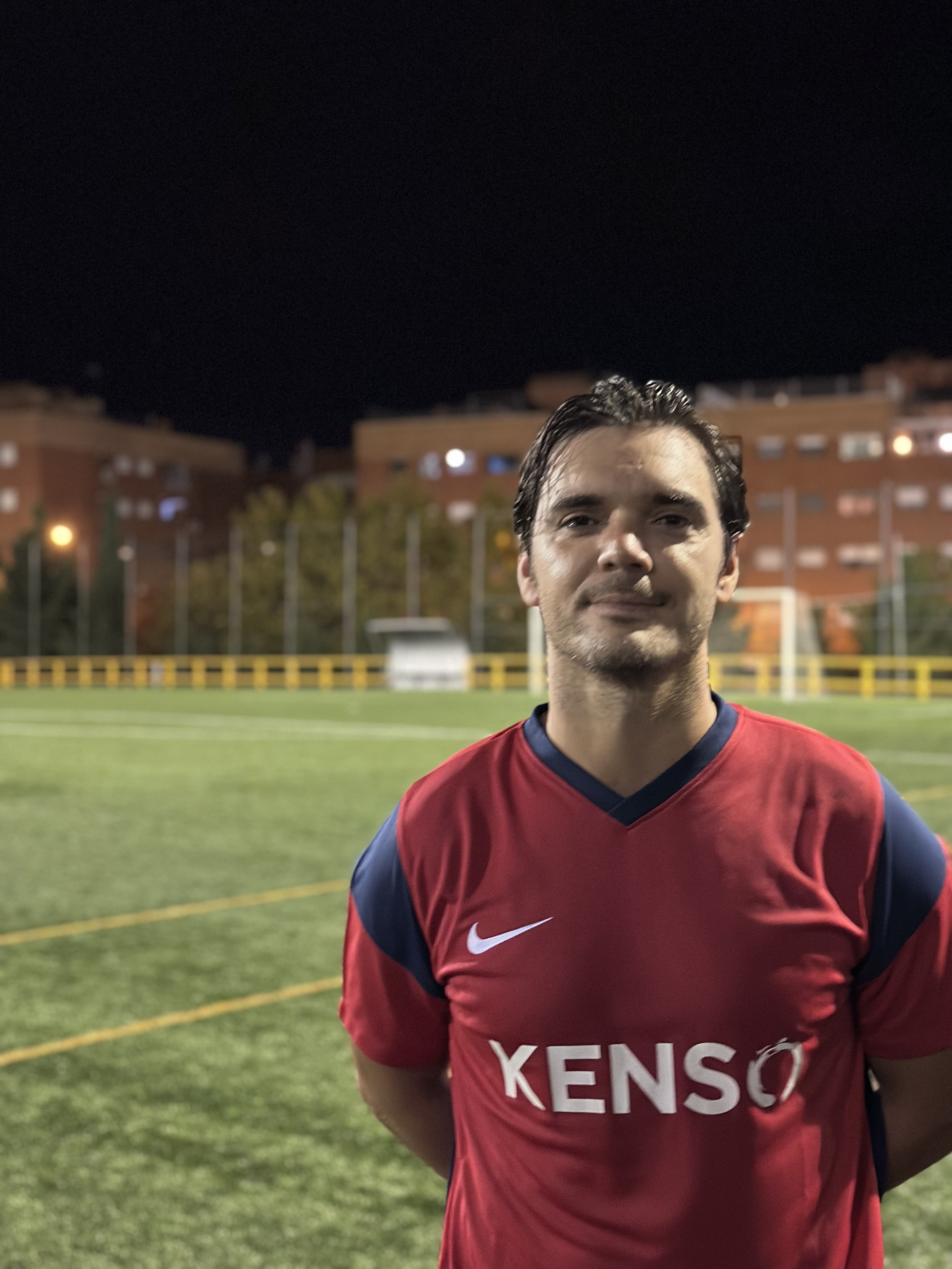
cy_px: 634
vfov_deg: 39.7
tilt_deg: +0.3
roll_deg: -0.3
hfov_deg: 30.3
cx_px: 476
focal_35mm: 48
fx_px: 1760
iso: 800
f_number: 1.78
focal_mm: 6.86
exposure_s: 1/25
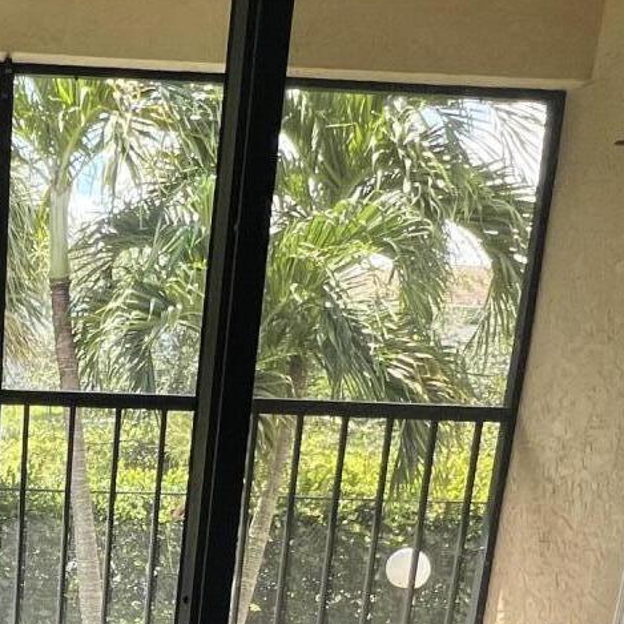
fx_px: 999
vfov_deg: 32.4
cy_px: 600
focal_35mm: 49
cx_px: -36
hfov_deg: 31.4
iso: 32
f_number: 1.8
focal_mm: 1.57
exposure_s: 1/208
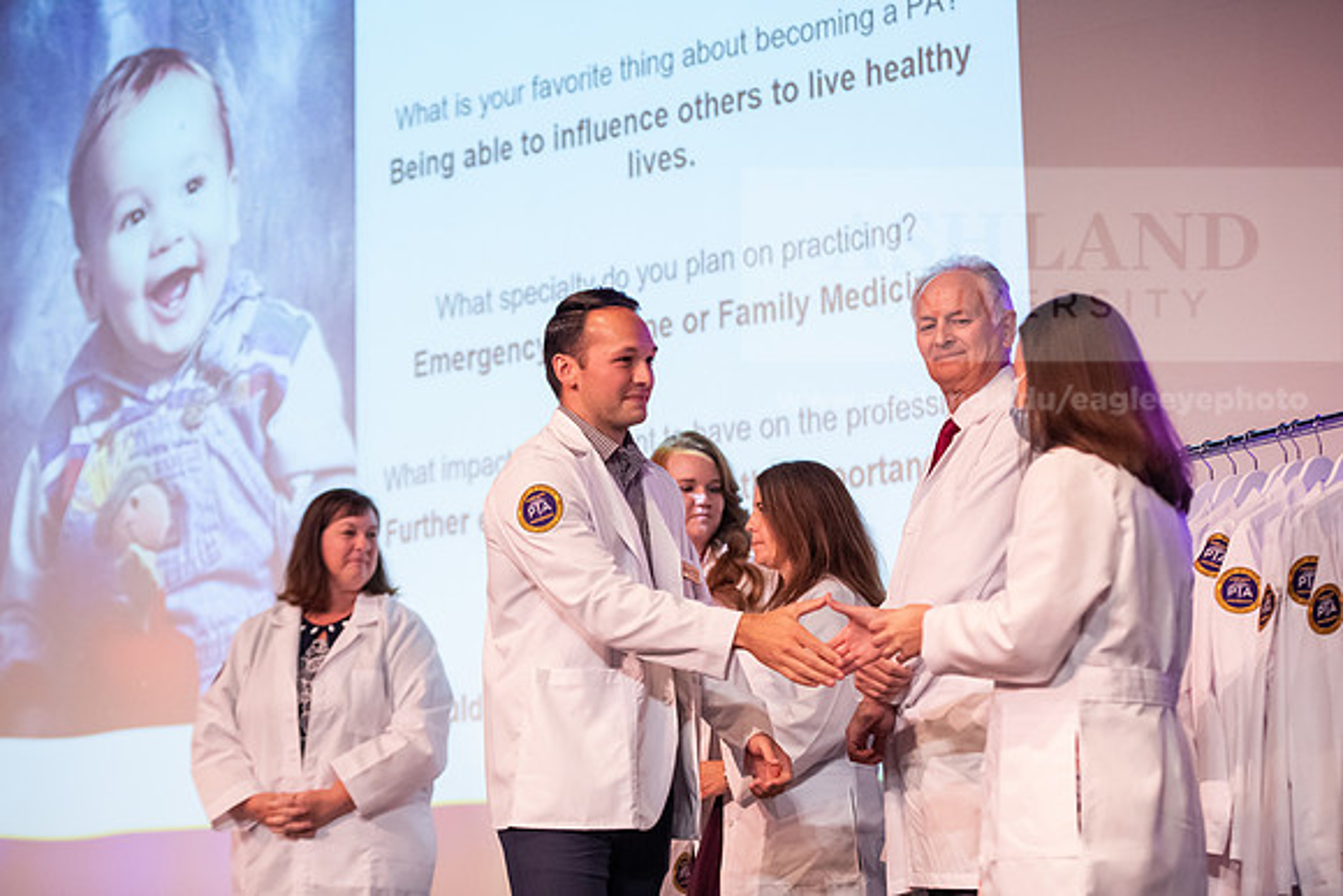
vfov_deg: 16.1
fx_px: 3172
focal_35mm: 85
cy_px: 448
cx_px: 672
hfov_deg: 23.9
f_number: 3.2
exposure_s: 1/200
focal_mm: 85
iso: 3200
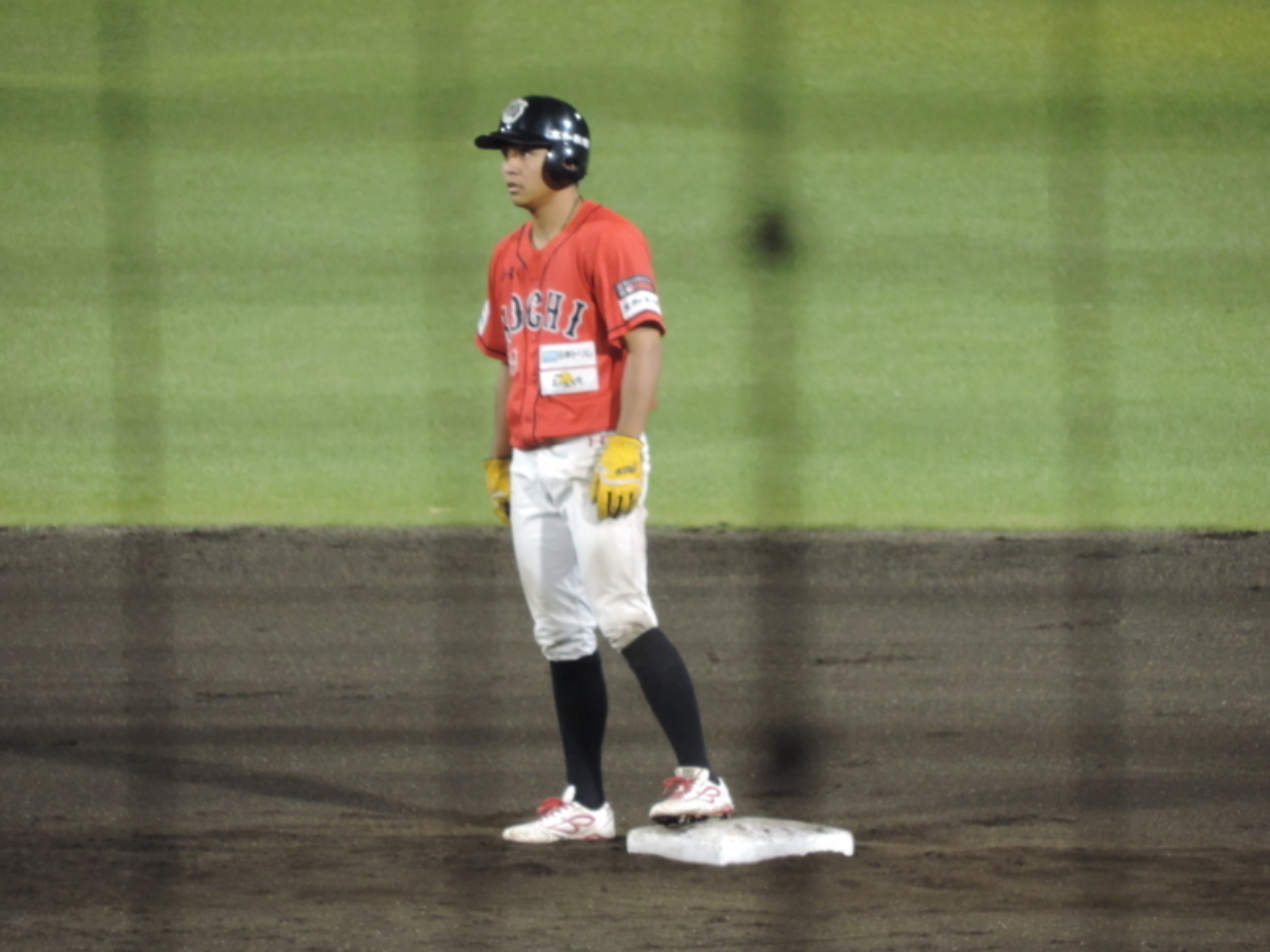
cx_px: 635
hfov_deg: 2.5
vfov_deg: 1.9
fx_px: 29351
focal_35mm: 800
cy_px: 476
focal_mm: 142.6
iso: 800
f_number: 5.2
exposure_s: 1/50
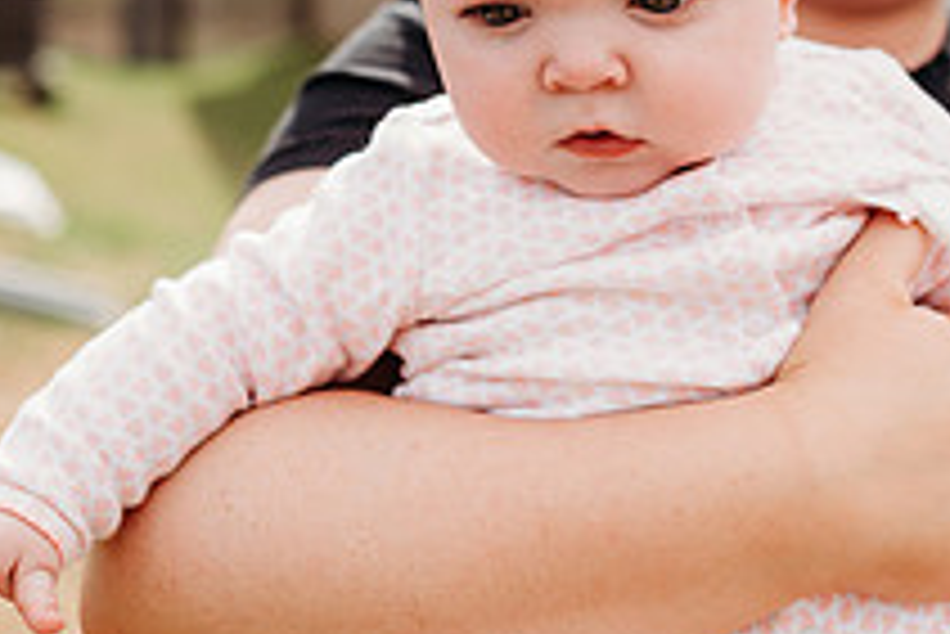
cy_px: 25
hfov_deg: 30.3
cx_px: 639
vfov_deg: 20.1
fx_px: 1743
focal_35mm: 66
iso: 100
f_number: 2.2
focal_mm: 24
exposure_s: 1/2500
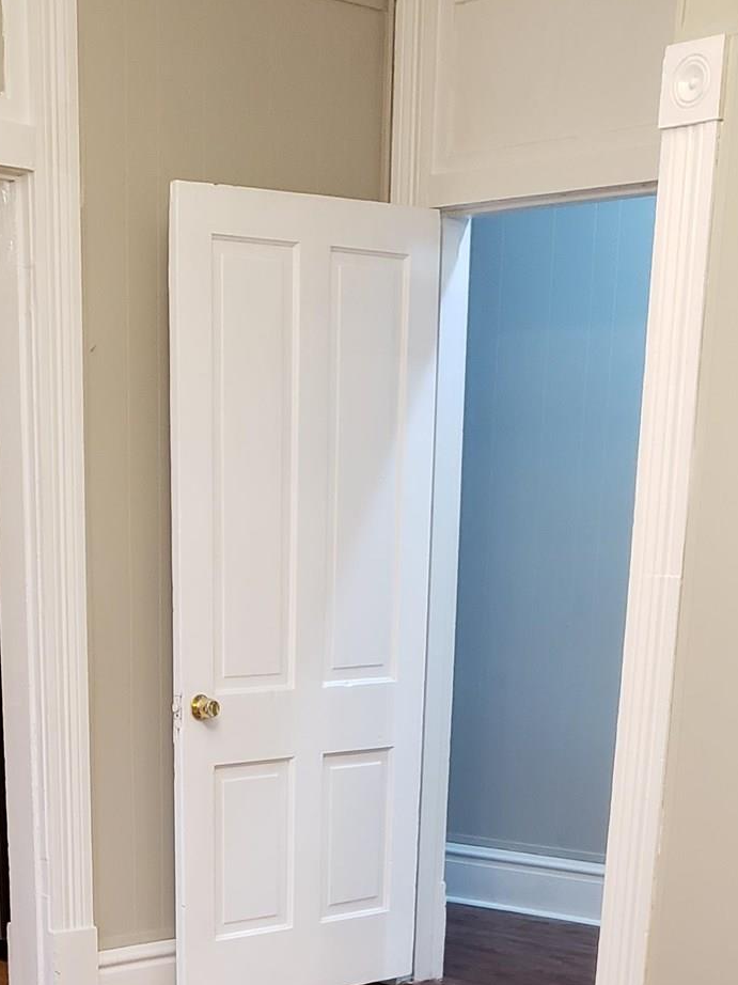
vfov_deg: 26.4
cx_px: 241
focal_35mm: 65
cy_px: 1193
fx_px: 1849
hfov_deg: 22.5
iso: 250
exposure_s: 1/30
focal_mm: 4.3
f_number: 1.5
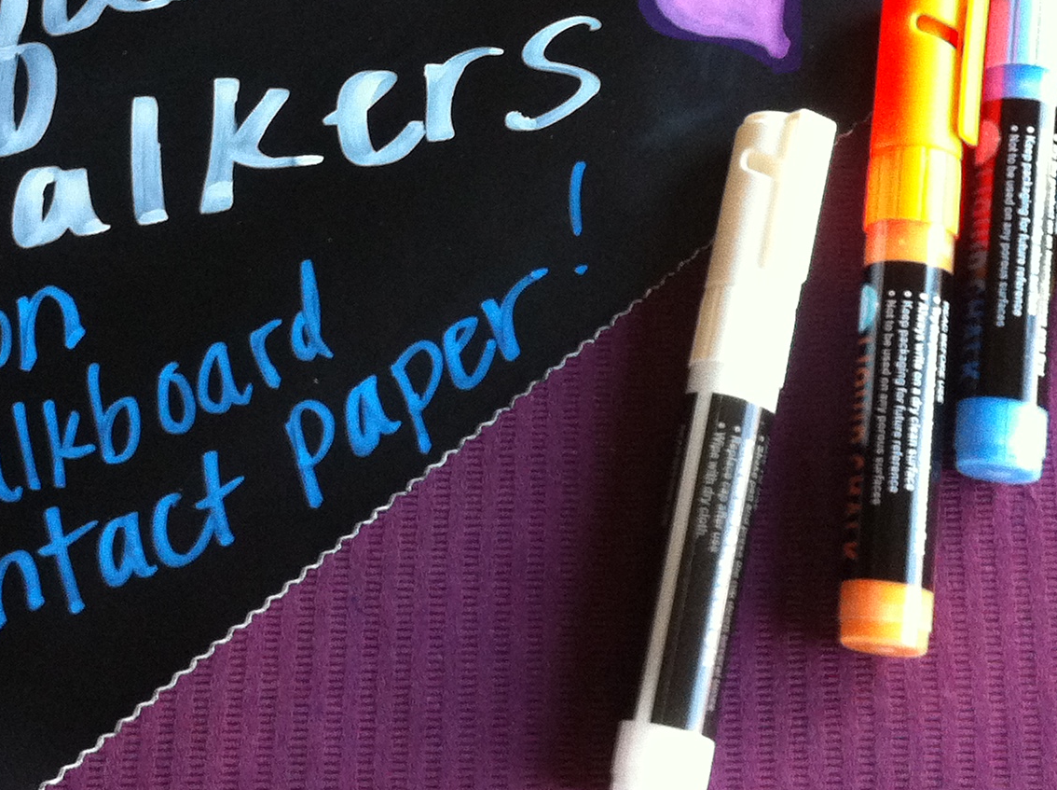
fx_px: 2439
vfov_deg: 18.0
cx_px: 456
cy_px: 54
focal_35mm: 80
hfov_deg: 24.4
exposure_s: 1/15
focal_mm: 3.85
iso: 250
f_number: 2.8
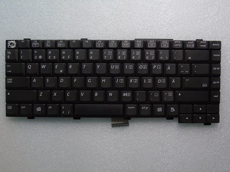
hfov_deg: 61.7
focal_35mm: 29
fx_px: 193
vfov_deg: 48.2
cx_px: 115
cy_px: 86
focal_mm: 5.2
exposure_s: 1/50
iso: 400
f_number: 6.4
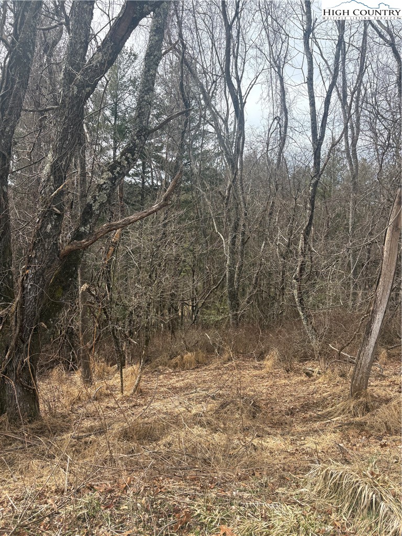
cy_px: 268
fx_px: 403
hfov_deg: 53.1
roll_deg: -2.7
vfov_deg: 67.3
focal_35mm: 26
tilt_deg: -3.5
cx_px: 201
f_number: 1.6
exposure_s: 1/1550
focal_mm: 5.96
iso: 64
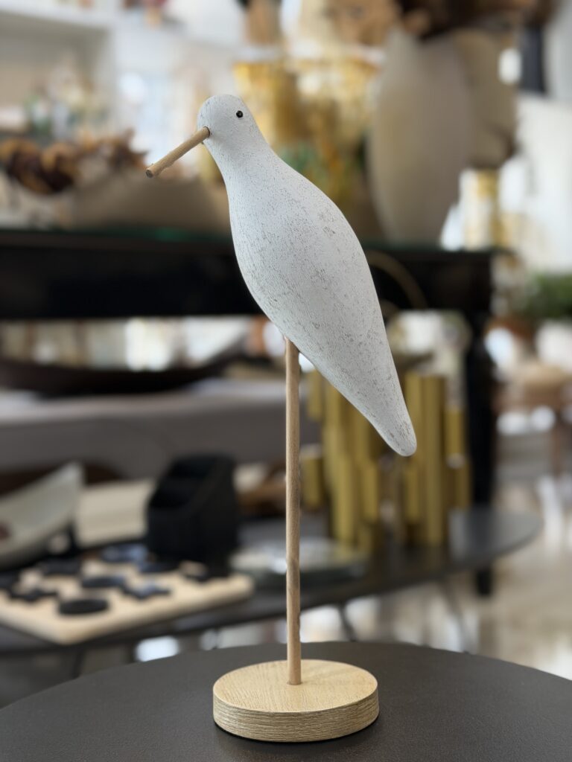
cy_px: 381
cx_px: 286
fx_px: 1058
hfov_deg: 30.3
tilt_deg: -2.7
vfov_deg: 39.7
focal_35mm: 48
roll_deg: +0.8
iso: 100
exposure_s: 1/120
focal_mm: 6.76
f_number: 1.78
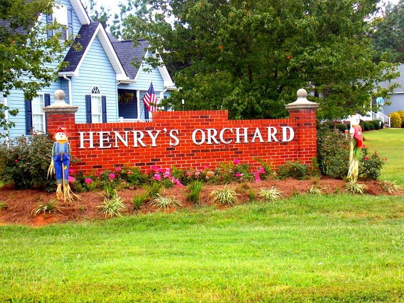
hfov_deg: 28.6
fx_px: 794
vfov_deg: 21.6
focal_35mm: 68
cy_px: 156
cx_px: 208
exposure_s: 1/100
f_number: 4.1
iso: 80
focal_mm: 11.5
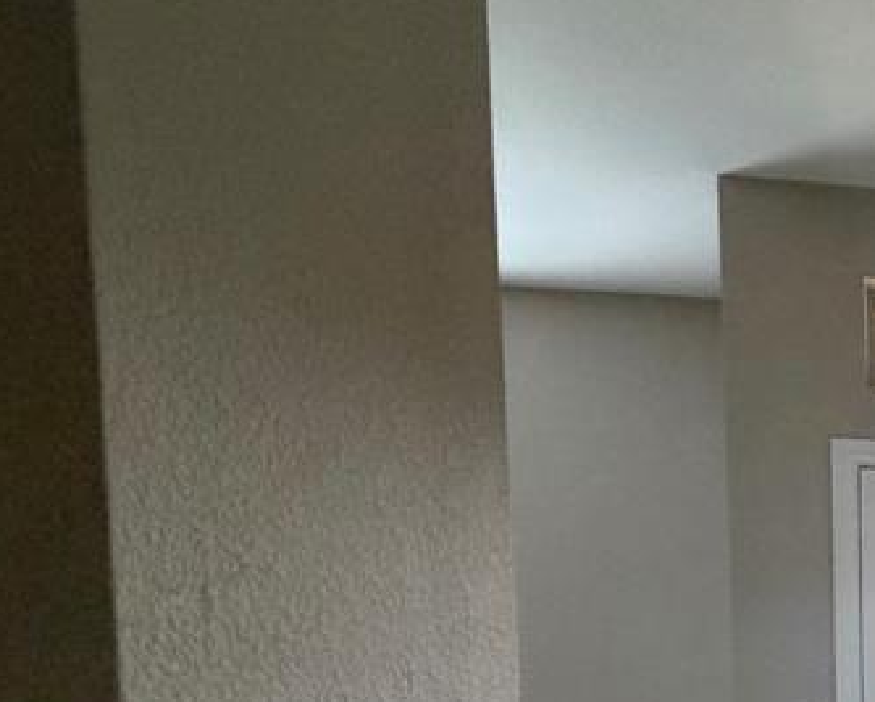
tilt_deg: -5.0
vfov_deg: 30.7
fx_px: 1089
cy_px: 823
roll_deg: +0.0
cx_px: 1122
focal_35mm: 42
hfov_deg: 33.1
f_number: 2.2
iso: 400
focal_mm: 2.22
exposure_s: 1/60
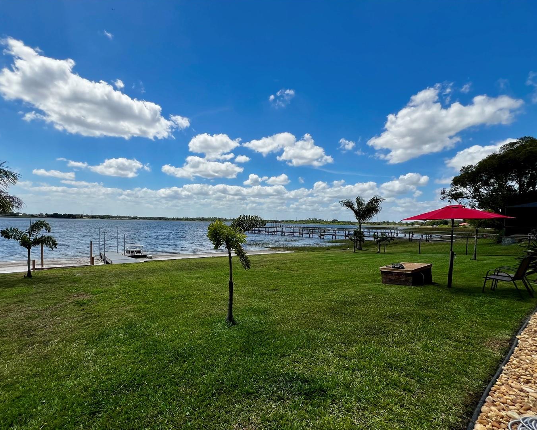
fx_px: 238
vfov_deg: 83.8
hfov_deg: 96.6
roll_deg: +0.0
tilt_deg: -2.9
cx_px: 248
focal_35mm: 15
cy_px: 236
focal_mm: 1.57
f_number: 1.8
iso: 32
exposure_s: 1/2732
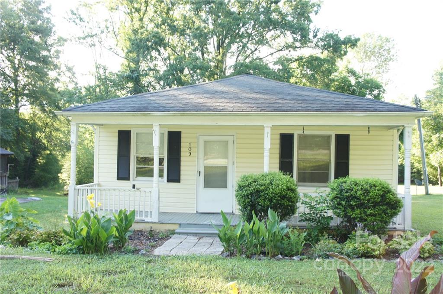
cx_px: 222
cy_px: 147
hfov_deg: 62.0
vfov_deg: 43.5
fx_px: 369
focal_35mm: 30
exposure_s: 1/80
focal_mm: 20
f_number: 4.5
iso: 200
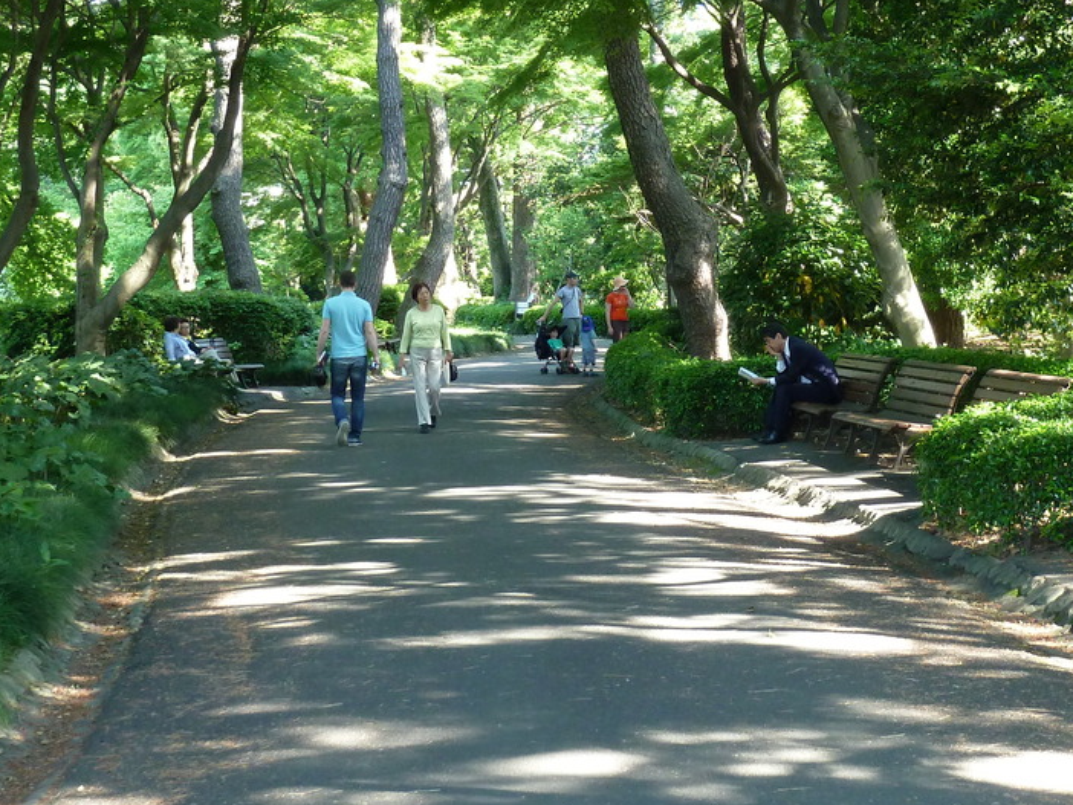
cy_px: 266
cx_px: 695
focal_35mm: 82
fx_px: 2543
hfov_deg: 23.7
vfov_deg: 18.0
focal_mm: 7.9
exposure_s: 1/30
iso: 200
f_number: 3.8
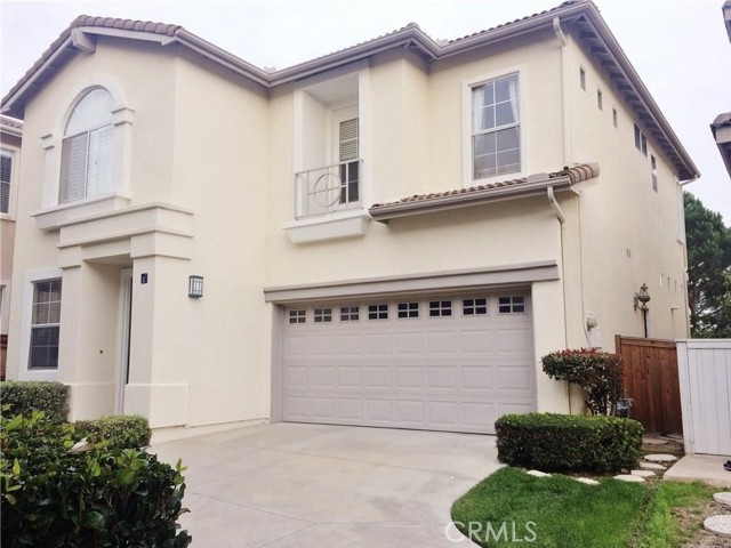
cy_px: 274
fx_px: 612
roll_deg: +1.4
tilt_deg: +6.8
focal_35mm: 29
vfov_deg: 48.2
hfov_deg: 61.7
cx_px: 366
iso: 32
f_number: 2.2
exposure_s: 1/216
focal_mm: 4.15
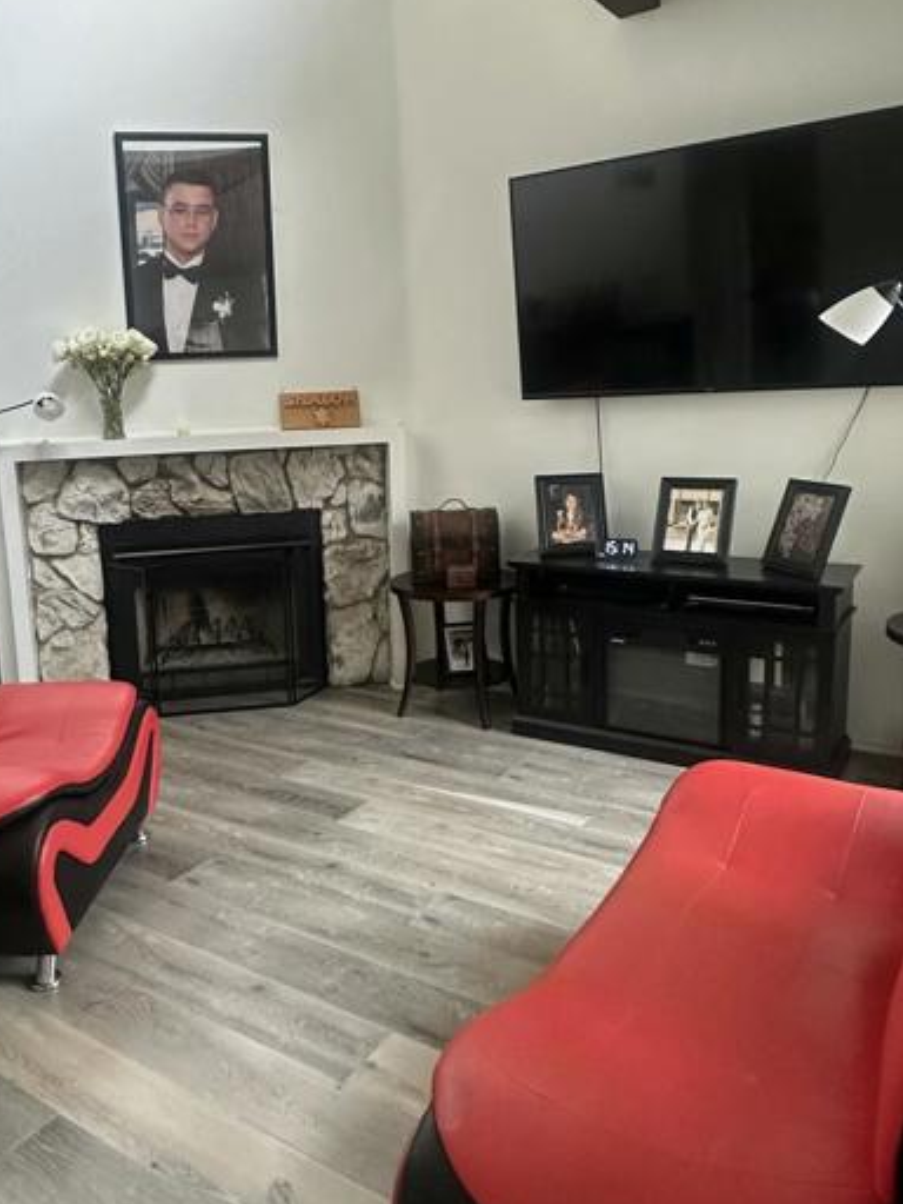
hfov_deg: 49.3
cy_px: 550
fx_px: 974
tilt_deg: -8.9
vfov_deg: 63.3
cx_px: 341
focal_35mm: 28
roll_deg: +1.9
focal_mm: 2.22
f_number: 2.2
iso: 320
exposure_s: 1/97
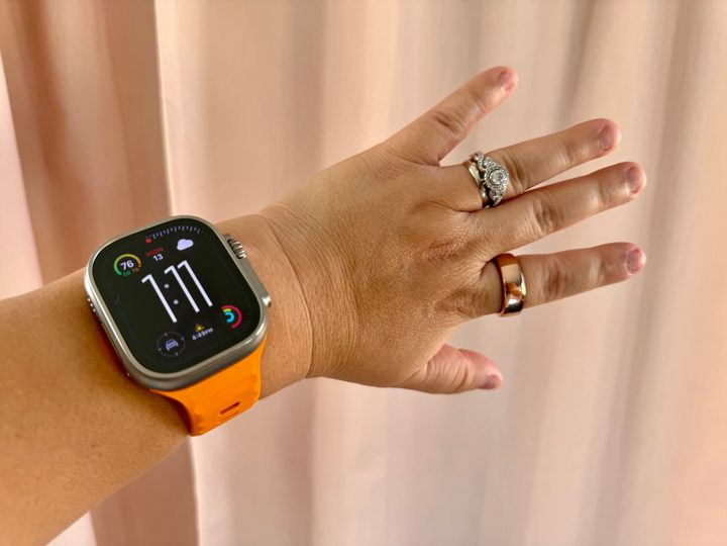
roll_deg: -1.2
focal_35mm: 24
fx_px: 504
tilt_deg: -18.9
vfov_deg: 56.8
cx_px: 364
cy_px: 273
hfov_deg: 71.6
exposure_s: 1/133
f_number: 1.78
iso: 64
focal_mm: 6.86
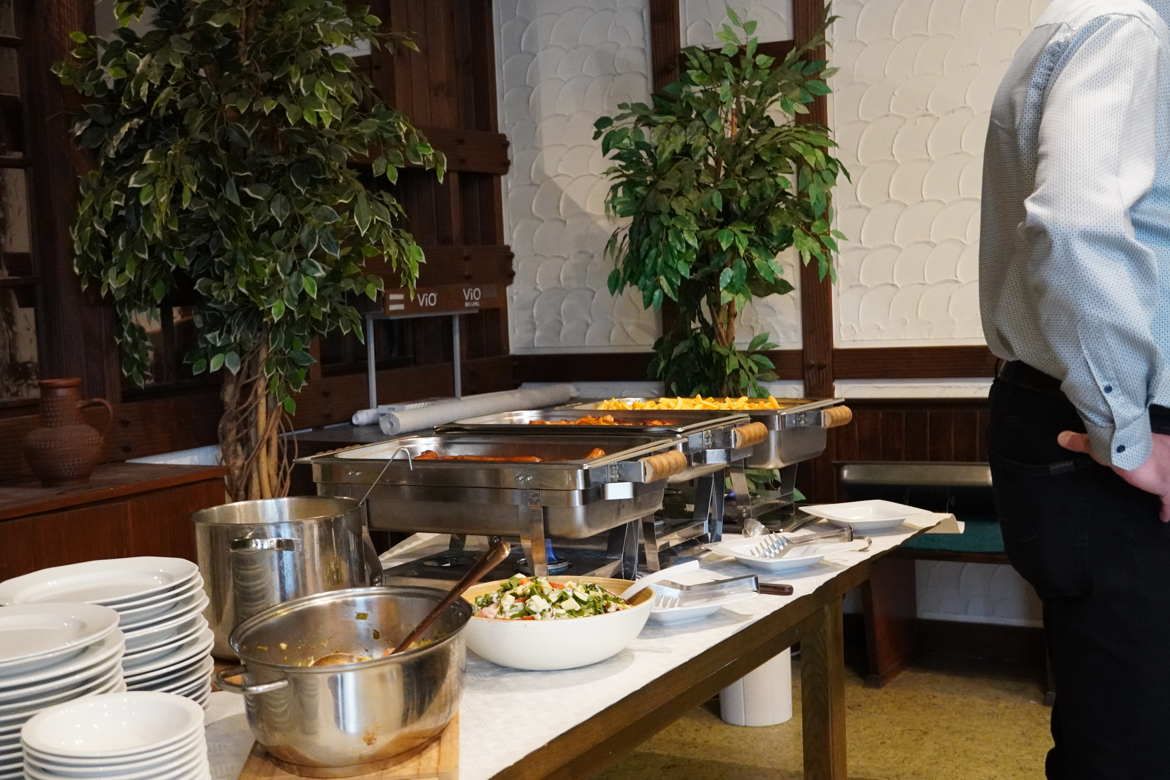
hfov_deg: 42.3
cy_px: 390
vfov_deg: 28.9
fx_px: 1511
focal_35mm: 46
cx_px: 585
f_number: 4.5
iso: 6400
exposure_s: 1/40
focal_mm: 31
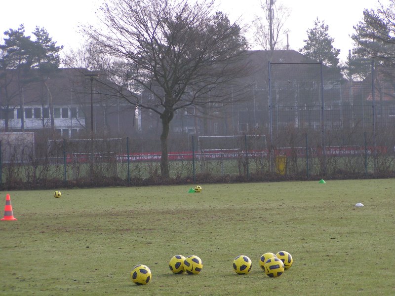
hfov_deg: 12.6
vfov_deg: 9.5
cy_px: 148
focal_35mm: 157
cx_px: 198
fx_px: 1792
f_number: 3.5
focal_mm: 24
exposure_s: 1/400
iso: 50
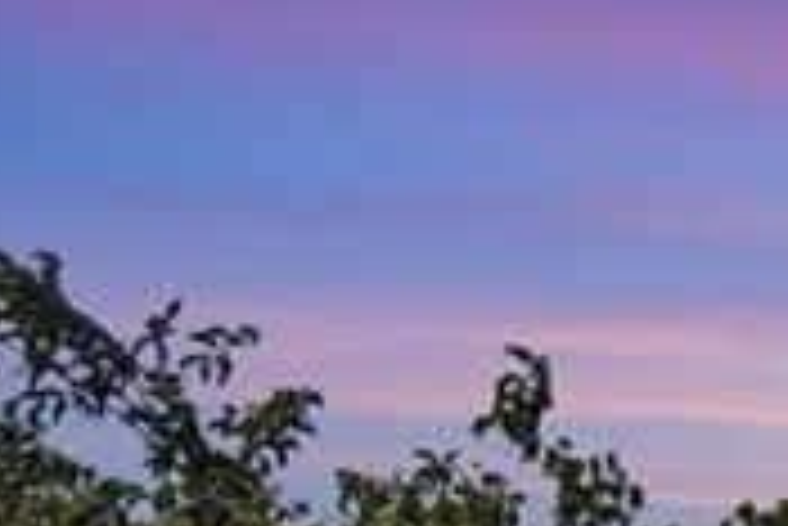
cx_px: 1621
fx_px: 3461
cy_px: 883
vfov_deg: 8.4
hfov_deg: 11.6
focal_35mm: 158
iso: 200
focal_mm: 27
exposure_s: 1/400
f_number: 8
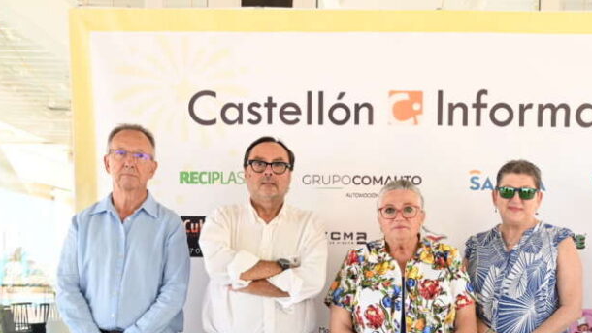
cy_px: 331
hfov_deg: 39.9
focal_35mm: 51
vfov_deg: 22.6
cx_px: 411
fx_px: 801
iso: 400
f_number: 5
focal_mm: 29
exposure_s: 1/125
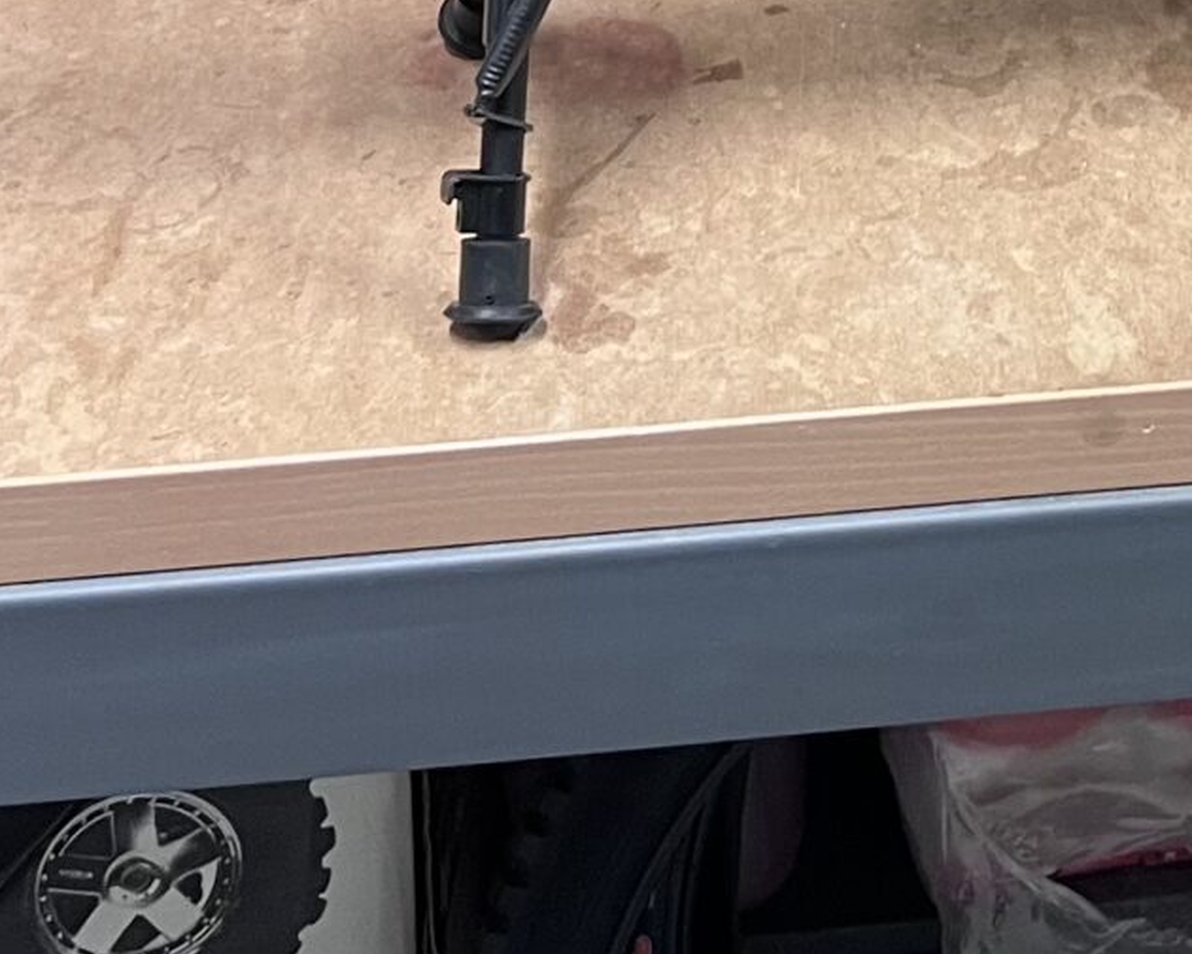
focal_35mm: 103
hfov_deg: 18.2
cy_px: -404
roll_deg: +1.8
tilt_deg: -25.2
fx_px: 3634
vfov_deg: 14.1
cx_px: 1132
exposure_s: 1/50
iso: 200
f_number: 1.5
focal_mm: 5.7
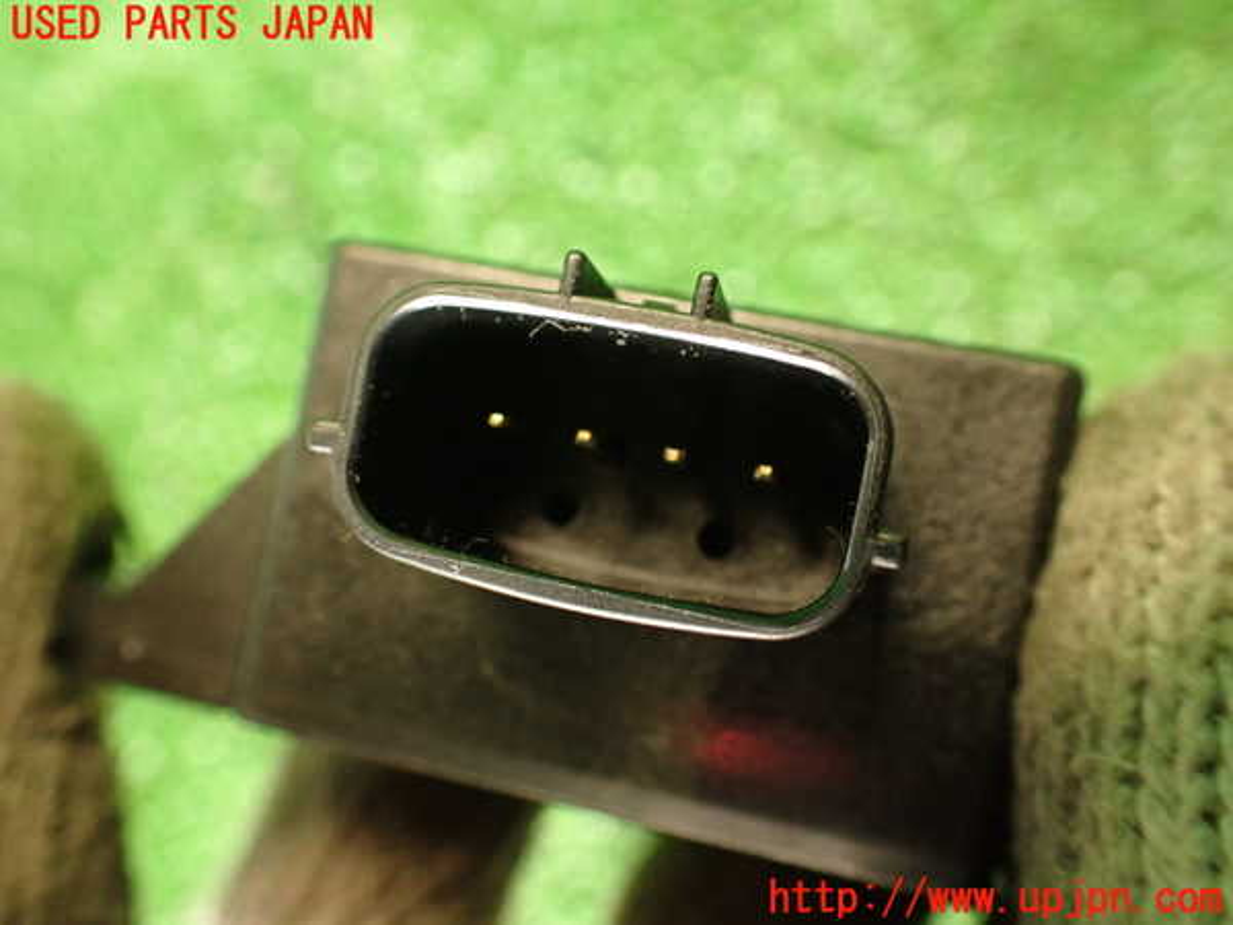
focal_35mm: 32
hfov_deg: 56.8
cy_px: 462
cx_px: 616
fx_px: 1140
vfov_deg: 44.2
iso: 500
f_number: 2.4
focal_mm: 5.79
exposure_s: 1/30
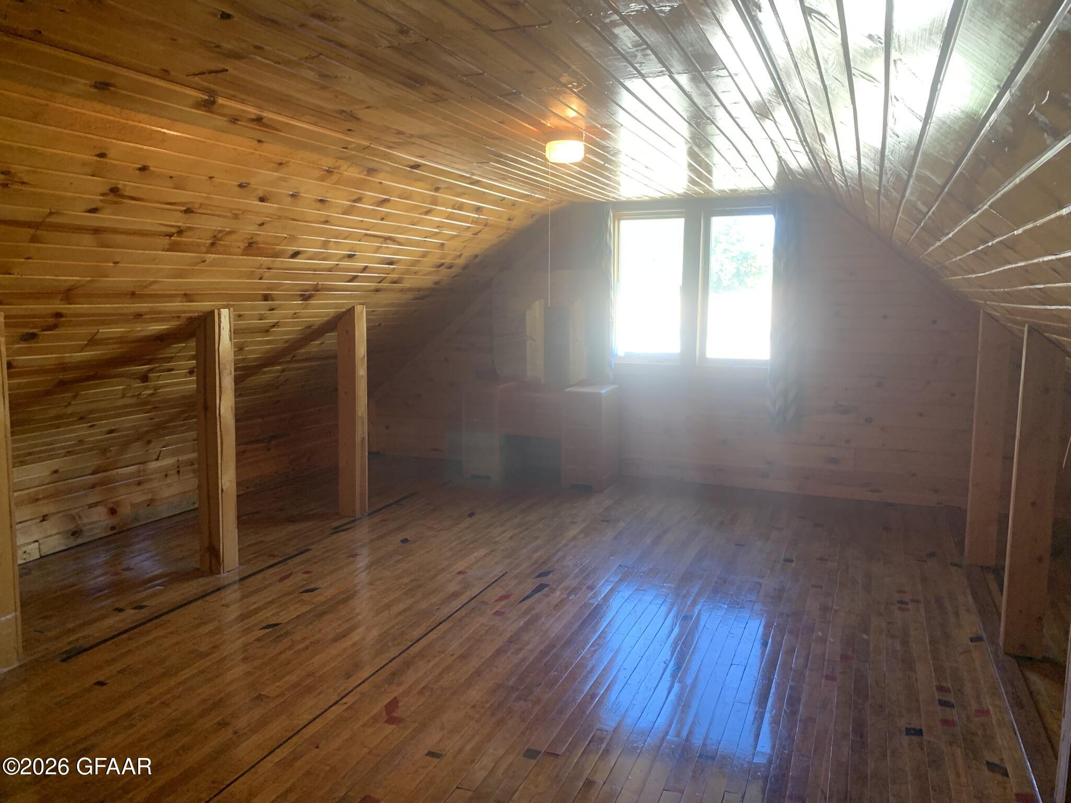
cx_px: 536
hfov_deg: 67.3
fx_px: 804
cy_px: 402
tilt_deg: -7.2
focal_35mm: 26
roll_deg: -0.1
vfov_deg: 53.1
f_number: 1.8
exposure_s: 1/60
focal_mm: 4.25
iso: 125
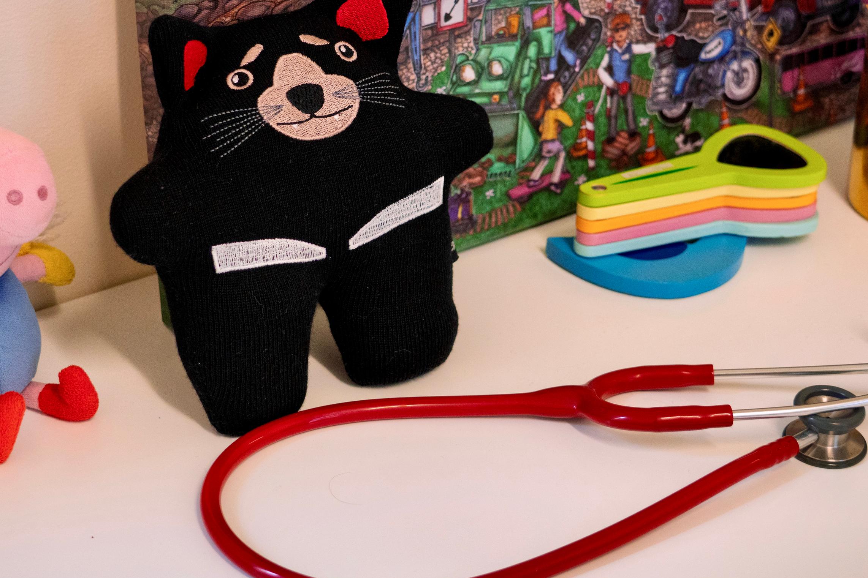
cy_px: 140
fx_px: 1953
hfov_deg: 25.0
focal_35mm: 81
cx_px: 360
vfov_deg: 16.8
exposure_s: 1/160
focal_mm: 37
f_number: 4
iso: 1000
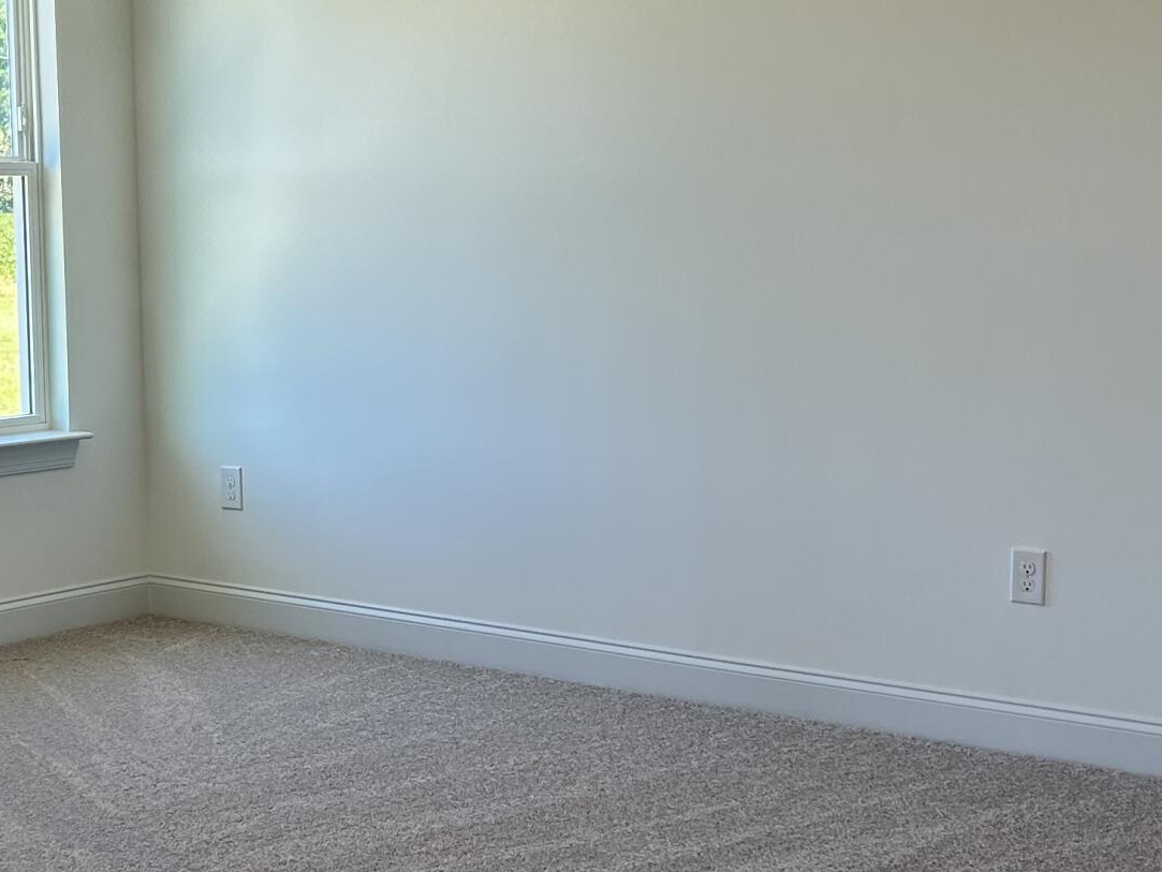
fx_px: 2418
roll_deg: +0.2
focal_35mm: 72
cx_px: 470
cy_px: 555
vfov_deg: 20.4
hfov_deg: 27.0
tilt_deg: -8.6
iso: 50
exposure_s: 1/146
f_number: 1.5
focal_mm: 5.7
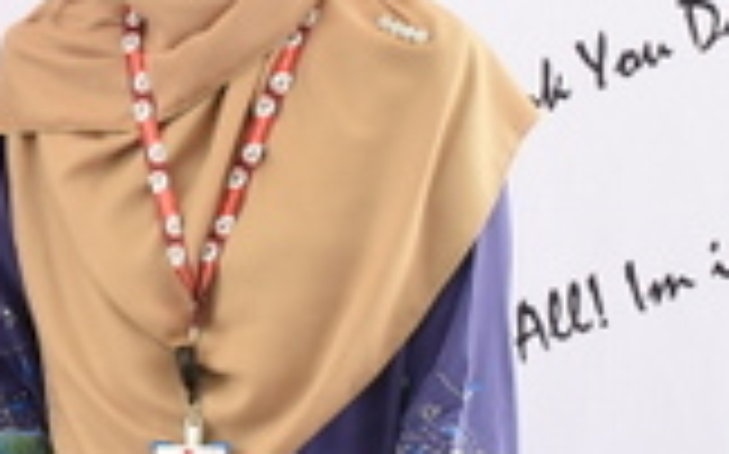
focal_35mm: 181
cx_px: -356
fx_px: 3594
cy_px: 22
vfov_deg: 7.2
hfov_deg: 11.1
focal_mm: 30
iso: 320
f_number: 5
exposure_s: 1/60
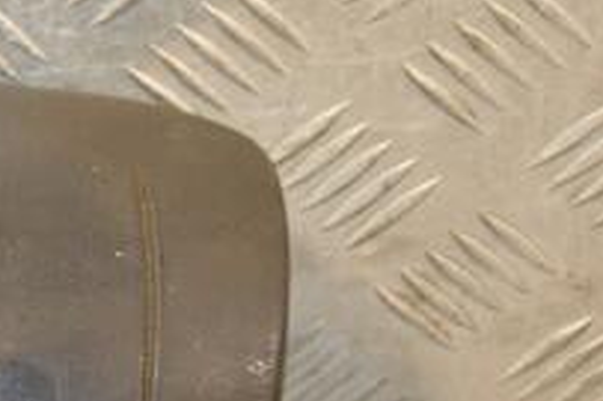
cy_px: 425
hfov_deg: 9.1
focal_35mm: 222
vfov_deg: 6.2
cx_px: -276
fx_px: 3715
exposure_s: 1/200
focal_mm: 50
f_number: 5.6
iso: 800
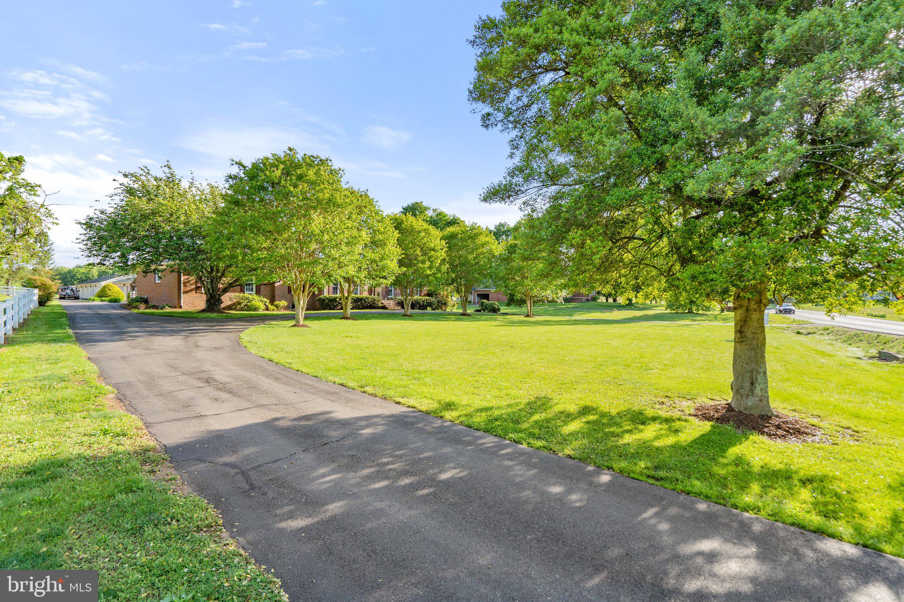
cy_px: 301
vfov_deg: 73.7
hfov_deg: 96.7
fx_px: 402
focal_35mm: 16
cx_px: 452
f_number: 8
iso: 400
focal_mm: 16
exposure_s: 1/500
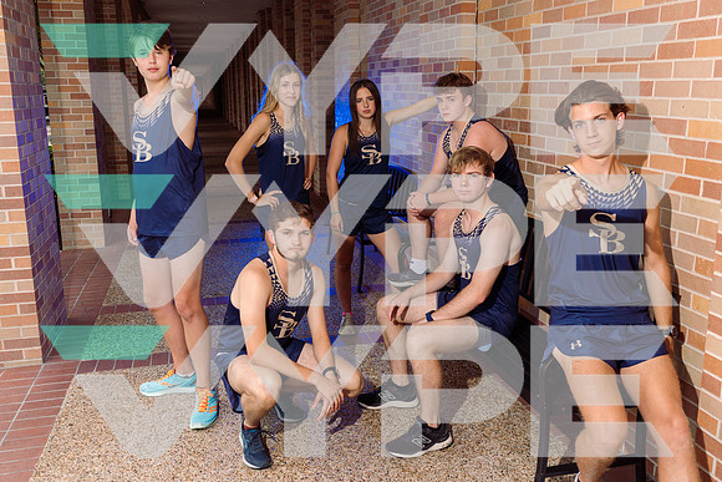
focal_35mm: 35
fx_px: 702
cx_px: 361
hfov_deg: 54.4
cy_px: 241
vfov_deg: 37.9
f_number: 7.1
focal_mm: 35
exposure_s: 1/250
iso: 250
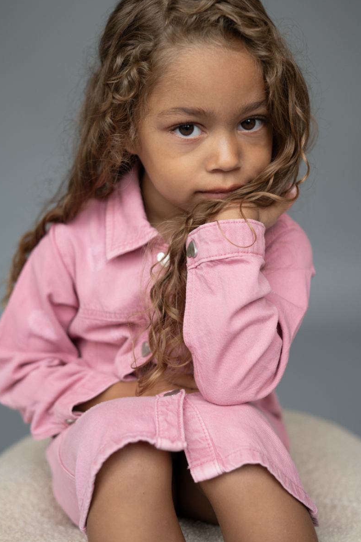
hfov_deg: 26.5
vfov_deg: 38.9
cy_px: 266
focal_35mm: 51
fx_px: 767
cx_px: 179
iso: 400
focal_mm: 50
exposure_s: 1/320
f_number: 2.5
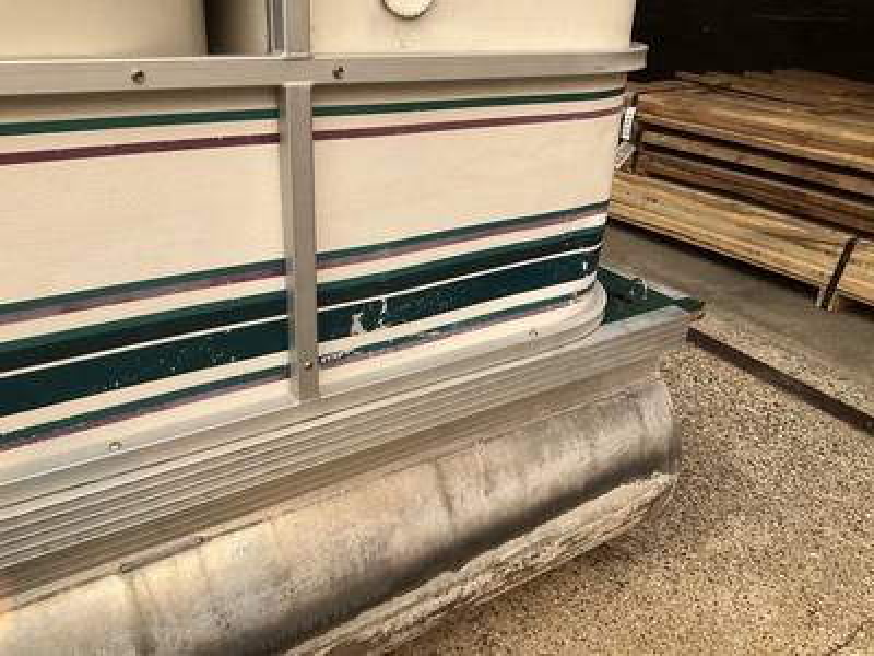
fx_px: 732
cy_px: 328
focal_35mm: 29
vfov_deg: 48.2
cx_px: 437
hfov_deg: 61.7
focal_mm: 3
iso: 25
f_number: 1.8
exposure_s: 1/842
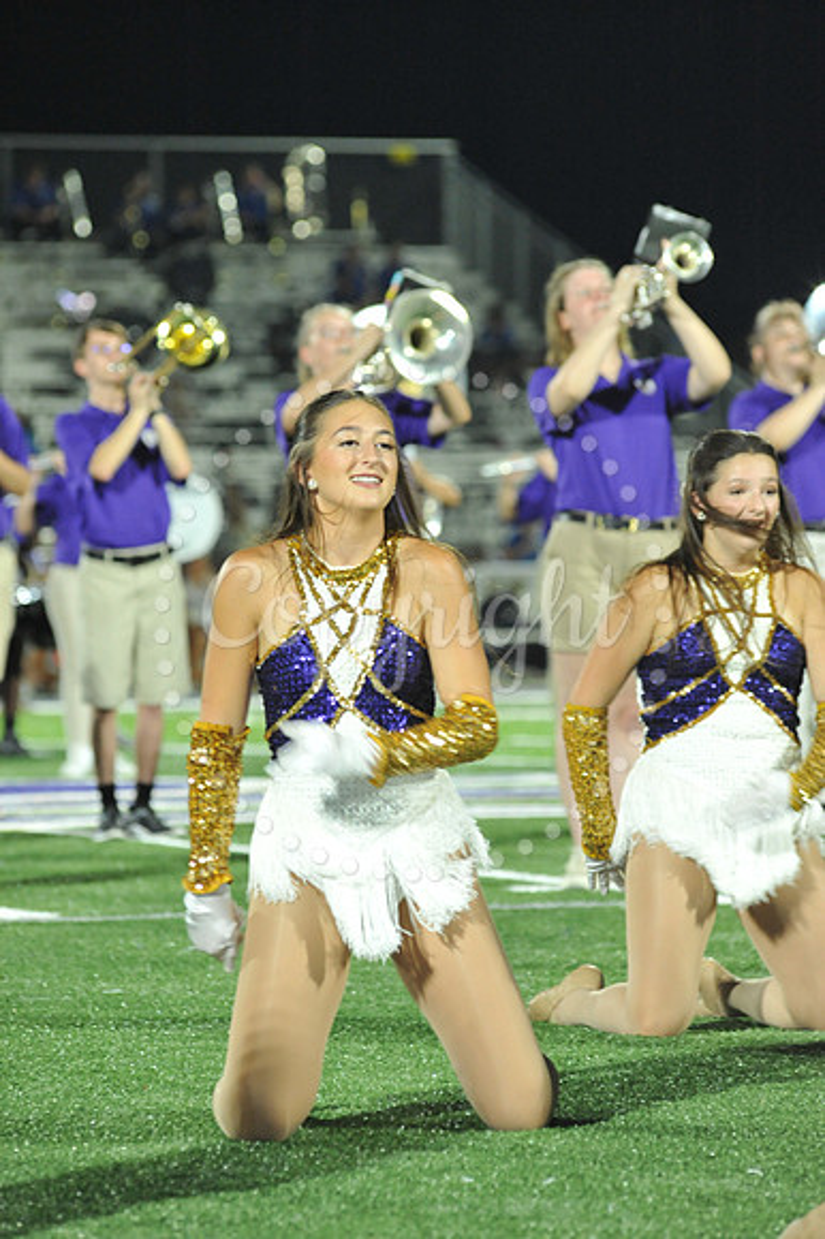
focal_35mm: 200
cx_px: 412
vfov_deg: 10.3
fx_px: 6883
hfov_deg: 6.9
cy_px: 620
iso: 4000
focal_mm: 200
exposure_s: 1/250
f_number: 5.6
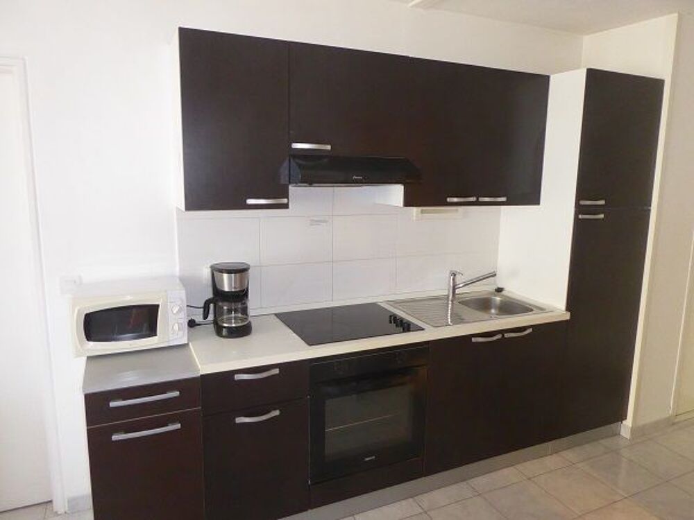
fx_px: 481
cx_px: 347
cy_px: 260
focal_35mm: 24
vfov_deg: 56.8
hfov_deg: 71.6
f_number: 3.3
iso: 800
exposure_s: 1/60
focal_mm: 4.3
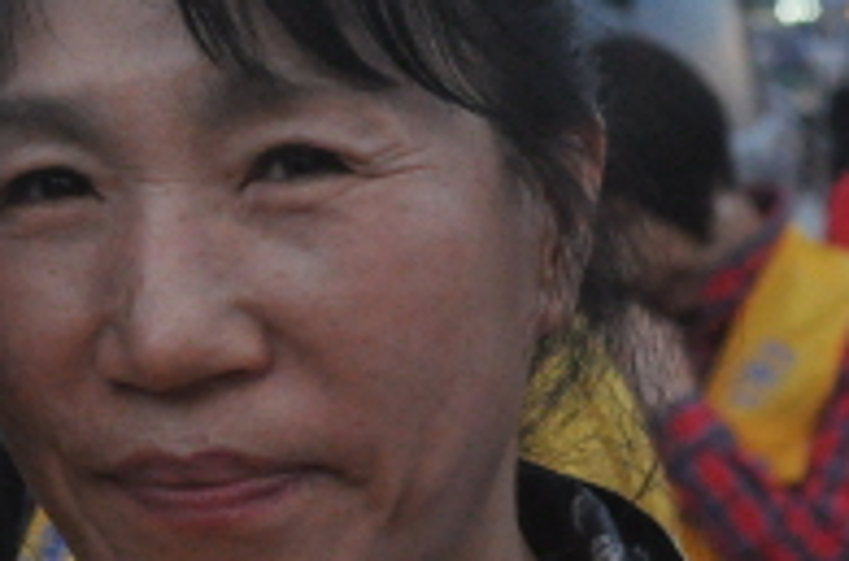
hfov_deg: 11.7
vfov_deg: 7.9
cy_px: 324
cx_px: -161
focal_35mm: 173
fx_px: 4062
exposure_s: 1/640
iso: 2500
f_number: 5.6
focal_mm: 35
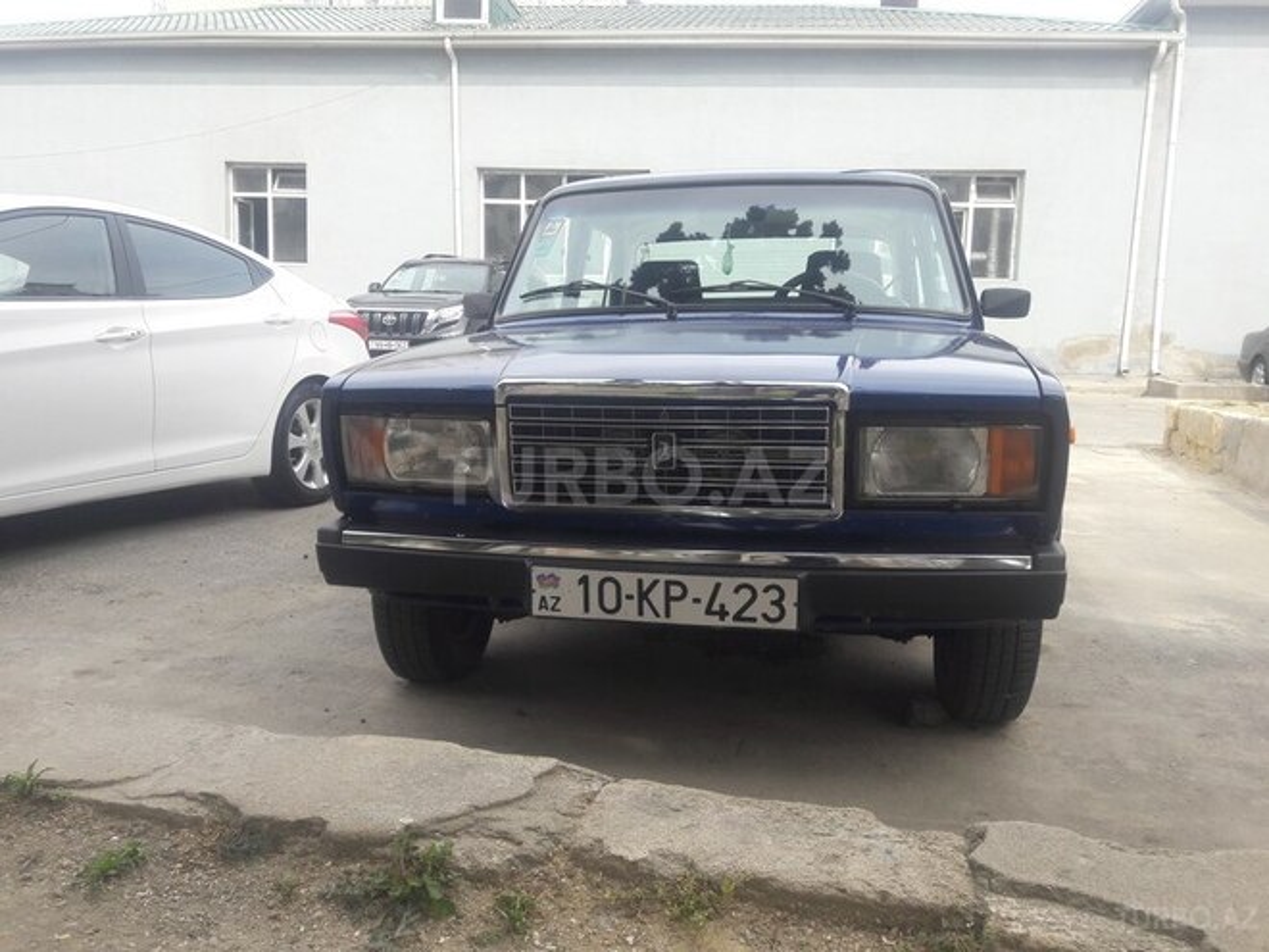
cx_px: 634
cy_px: 476
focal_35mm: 28
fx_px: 1026
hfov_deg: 63.4
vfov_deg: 49.7
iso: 40
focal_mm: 3.7
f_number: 1.9
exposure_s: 1/459
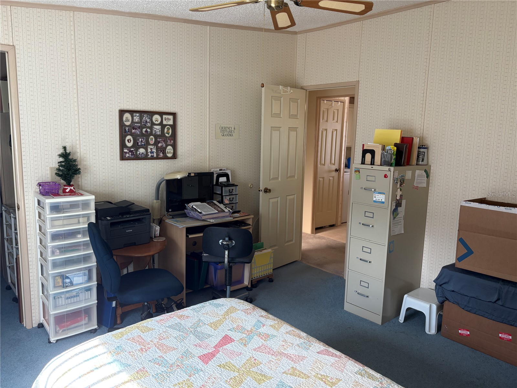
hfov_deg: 67.3
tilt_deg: -9.5
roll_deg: -0.6
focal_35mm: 26
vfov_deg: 53.1
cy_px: 194
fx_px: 388
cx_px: 258
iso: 100
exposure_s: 1/121
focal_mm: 5.96
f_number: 1.6
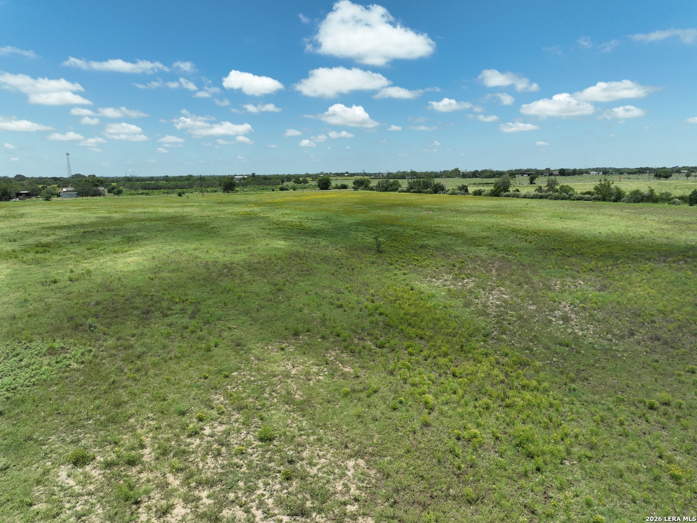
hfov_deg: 71.6
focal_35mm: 24
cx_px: 348
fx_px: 483
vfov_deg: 56.8
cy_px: 262
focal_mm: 12.29
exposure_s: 1/100
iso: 100
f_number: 2.8
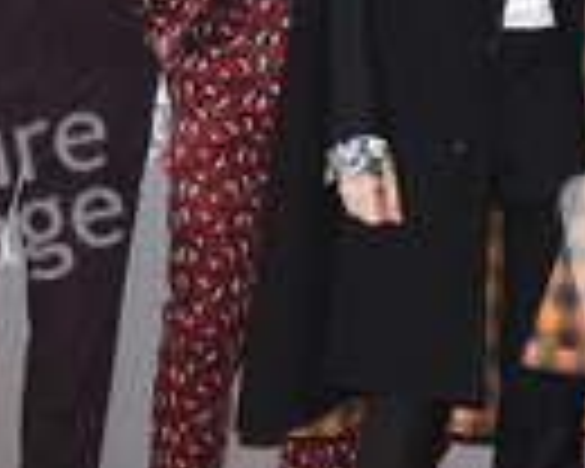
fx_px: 2199
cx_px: 385
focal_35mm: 127
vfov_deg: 12.0
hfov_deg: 15.1
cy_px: -4
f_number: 5.6
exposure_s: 1/250
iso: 400
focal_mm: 44
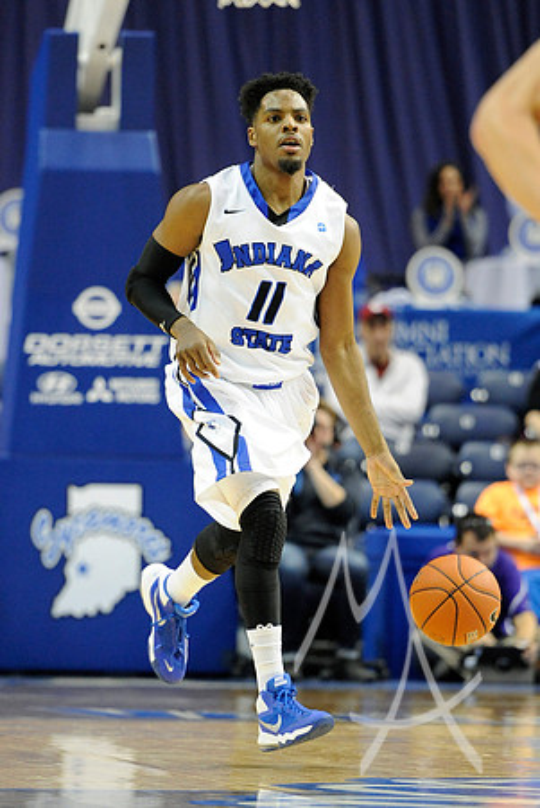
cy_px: 404
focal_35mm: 200
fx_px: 4489
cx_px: 270
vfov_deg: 10.3
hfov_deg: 6.9
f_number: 3.2
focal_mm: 200
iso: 3200
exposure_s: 1/800
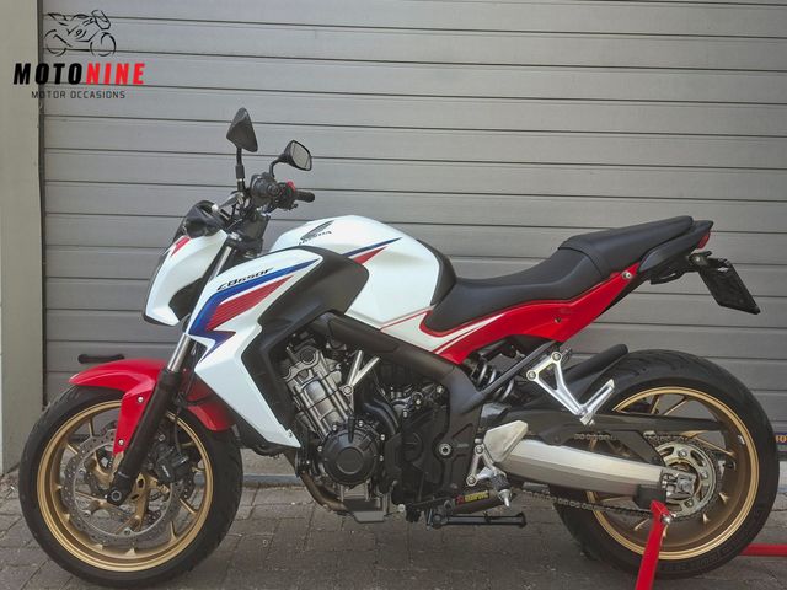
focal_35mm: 23
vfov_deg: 58.9
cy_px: 295
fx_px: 523
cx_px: 394
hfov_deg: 73.9
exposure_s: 1/323
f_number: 1.8
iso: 50
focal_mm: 5.54
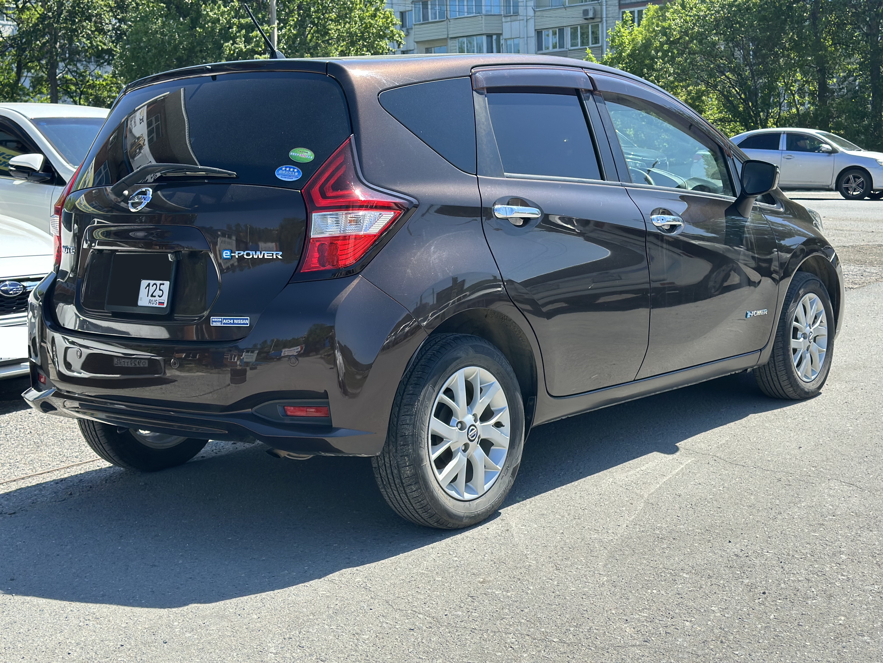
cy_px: 332
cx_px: 442
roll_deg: +2.8
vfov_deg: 30.3
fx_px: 1224
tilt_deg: -7.4
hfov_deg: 39.7
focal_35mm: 48
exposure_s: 1/1916
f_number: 1.78
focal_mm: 6.86
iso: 80
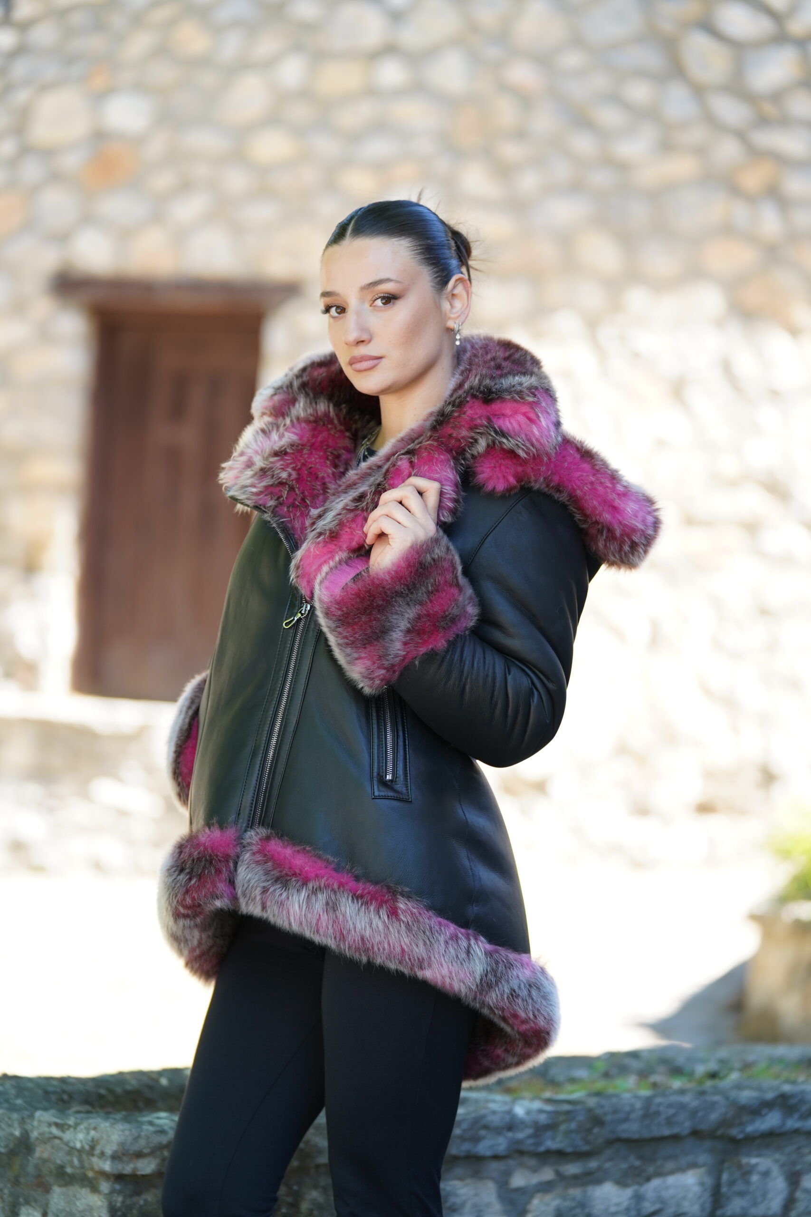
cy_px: 608
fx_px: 3649
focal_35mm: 108
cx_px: 406
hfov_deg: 12.7
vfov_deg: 18.9
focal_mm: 108
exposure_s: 1/320
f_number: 2.8
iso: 320
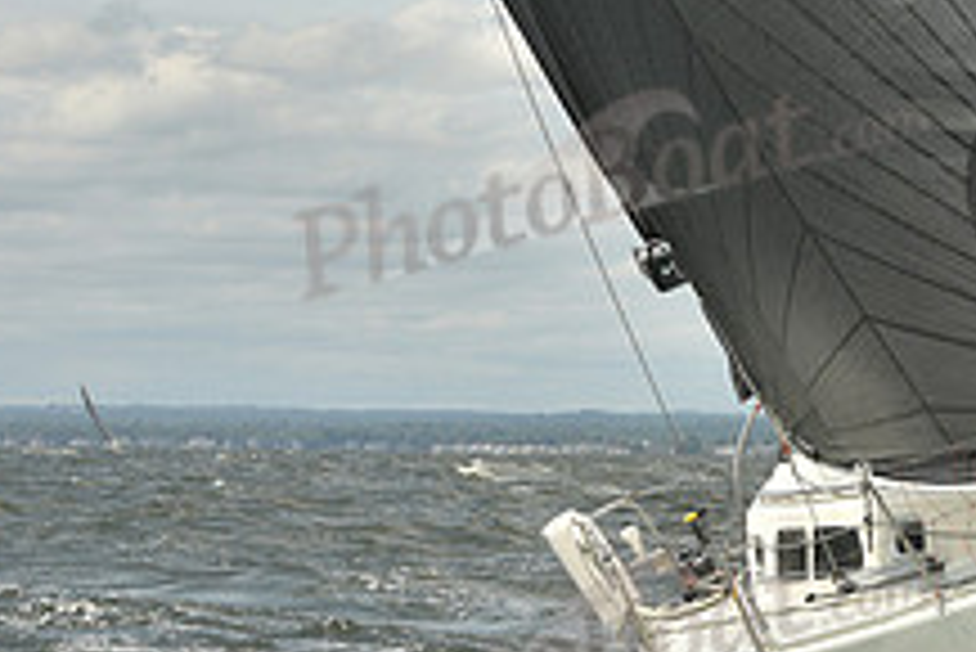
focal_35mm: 240
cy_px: 353
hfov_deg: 8.5
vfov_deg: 5.7
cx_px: 1165
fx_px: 6511
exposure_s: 1/800
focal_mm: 90
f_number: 10
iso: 250
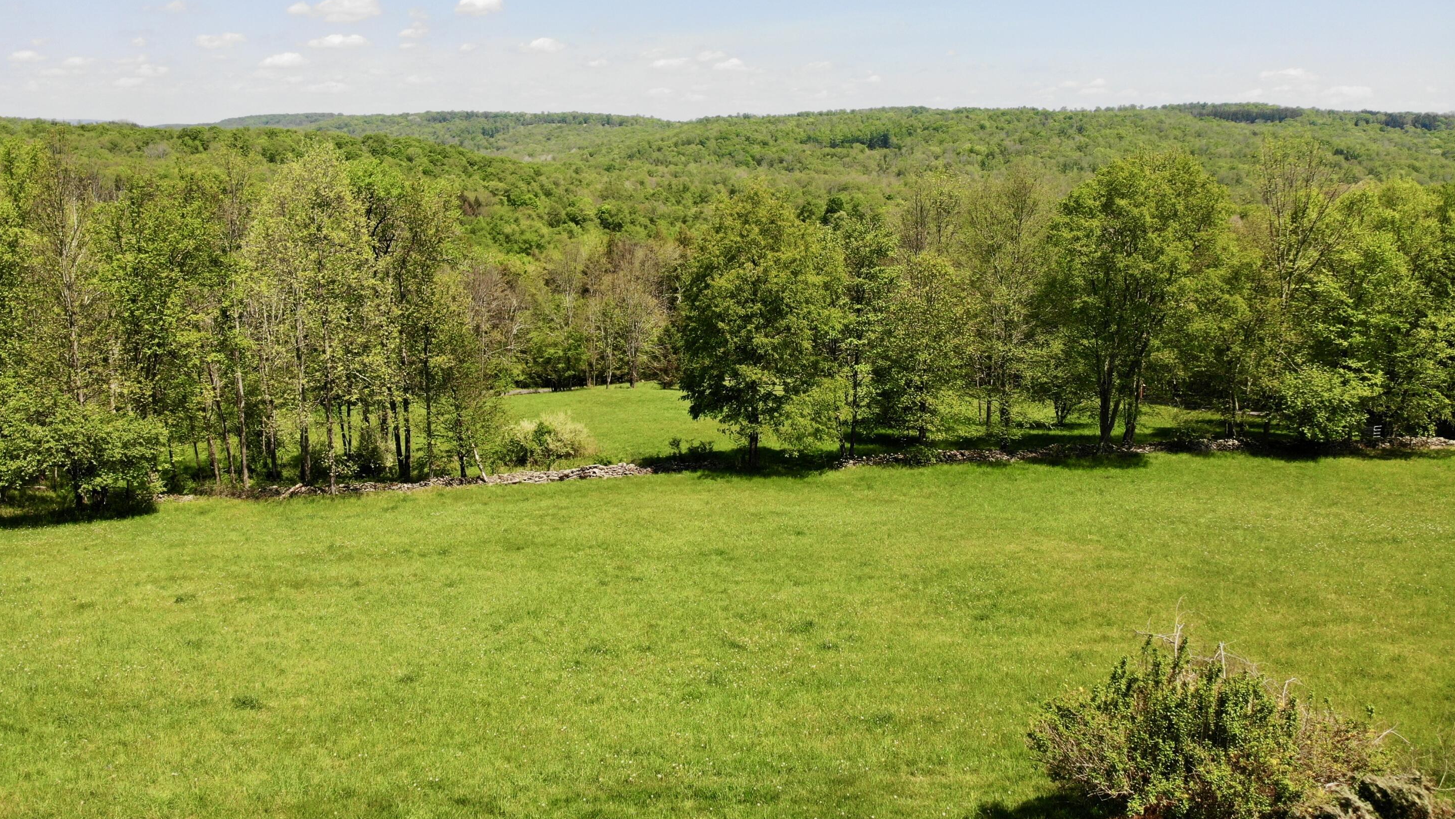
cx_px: 717
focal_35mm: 27
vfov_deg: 42.8
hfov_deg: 69.9
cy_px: 345
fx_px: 1042
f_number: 2.8
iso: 106
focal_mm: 4.5
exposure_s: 1/904
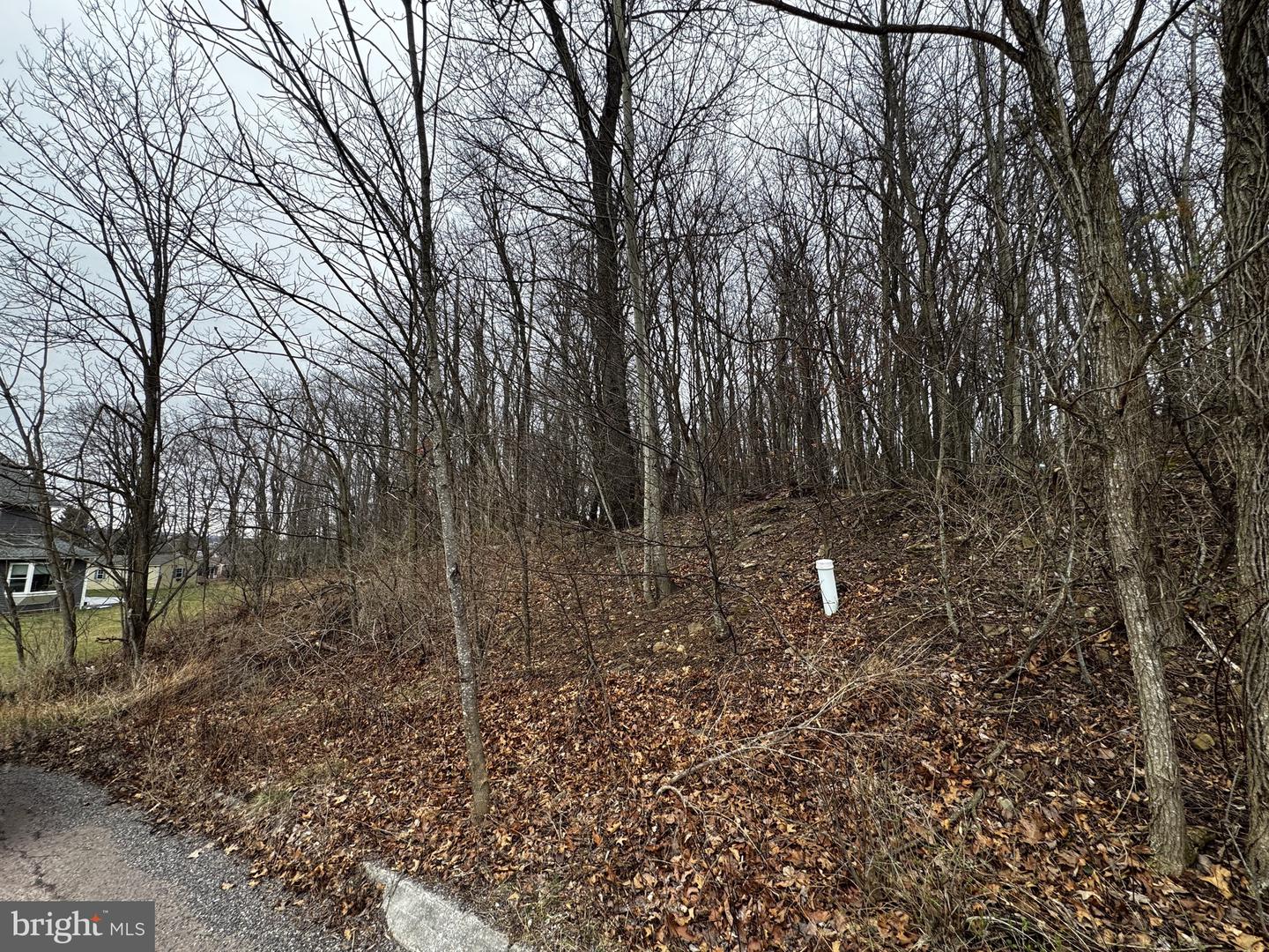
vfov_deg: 85.7
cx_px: 634
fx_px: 513
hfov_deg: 102.1
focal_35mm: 14
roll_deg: +0.6
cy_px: 476
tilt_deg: +8.1
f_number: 2.2
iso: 40
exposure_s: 1/110
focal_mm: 2.22
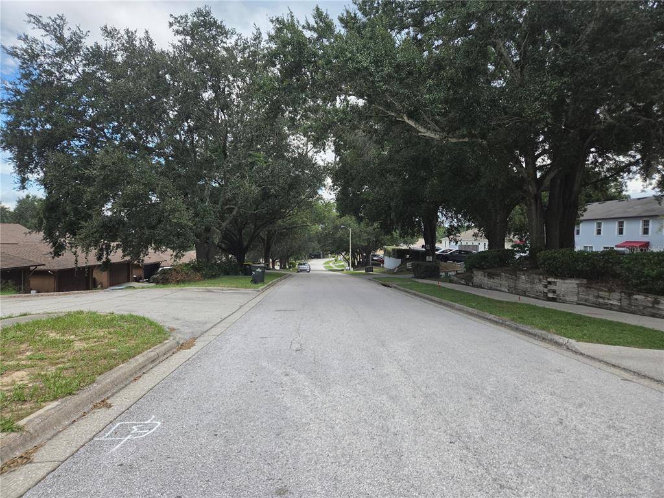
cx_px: 332
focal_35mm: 23
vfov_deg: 58.9
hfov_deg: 73.9
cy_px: 249
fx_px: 441
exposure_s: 1/1899
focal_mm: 5.4
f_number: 1.8
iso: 80
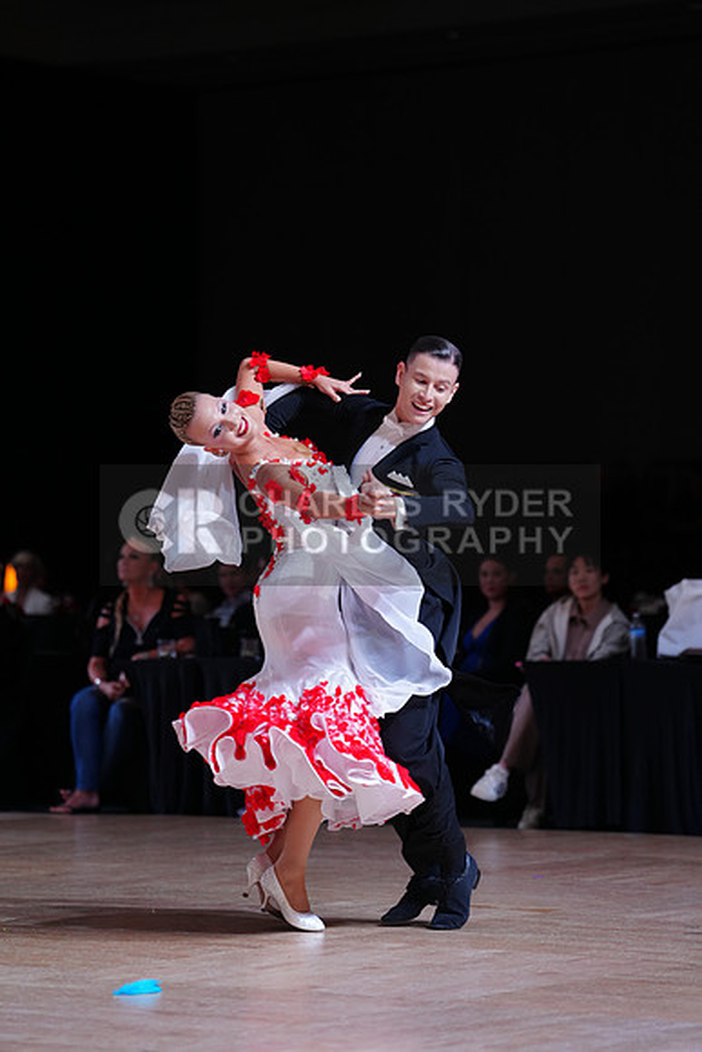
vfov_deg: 15.9
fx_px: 3771
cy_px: 526
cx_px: 351
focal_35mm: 129
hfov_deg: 10.6
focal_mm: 129
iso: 800
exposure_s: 1/500
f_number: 2.8
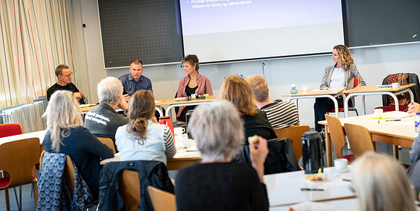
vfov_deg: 14.5
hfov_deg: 28.5
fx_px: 827
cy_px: 142
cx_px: 207
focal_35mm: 76
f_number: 2.8
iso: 2500
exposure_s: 1/125
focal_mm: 70
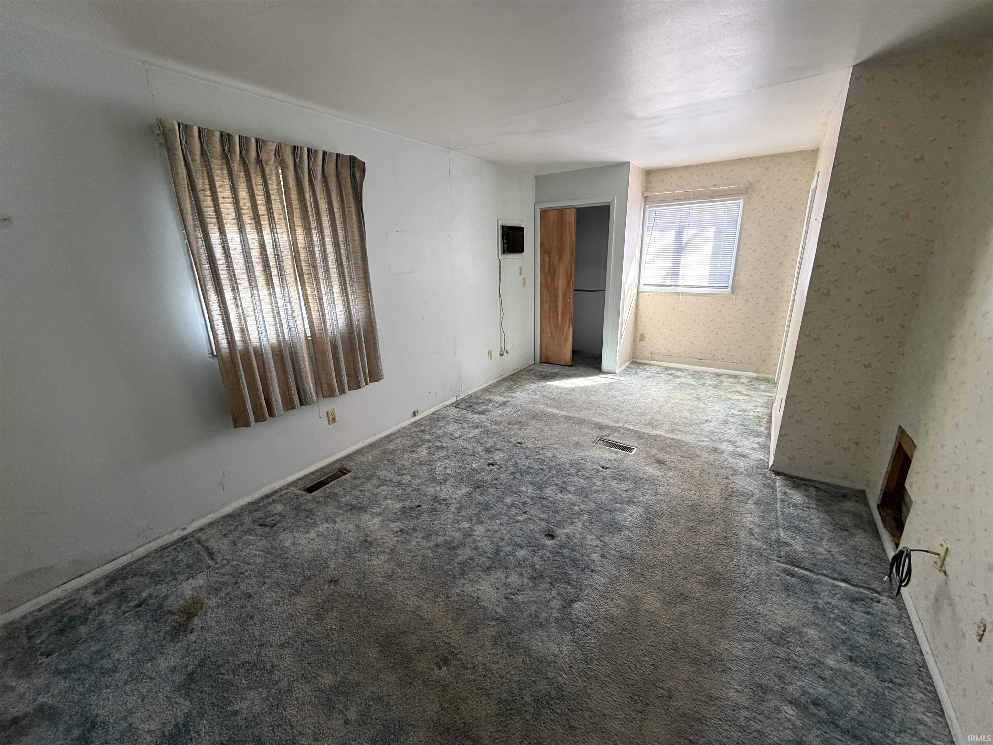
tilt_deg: -17.0
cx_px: 496
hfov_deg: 102.1
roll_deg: +1.3
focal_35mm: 14
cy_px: 372
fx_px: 402
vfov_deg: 85.7
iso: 320
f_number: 2.2
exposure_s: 1/61
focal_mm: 2.22
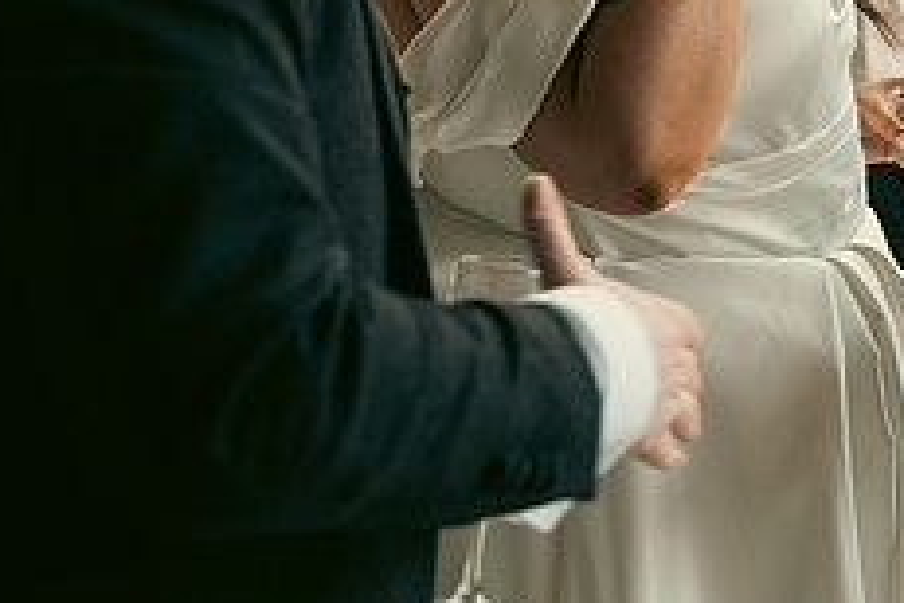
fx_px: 2586
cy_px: 33
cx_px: 1076
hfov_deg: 18.8
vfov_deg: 13.2
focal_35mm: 103
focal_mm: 41
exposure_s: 1/160
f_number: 3.5
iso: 320
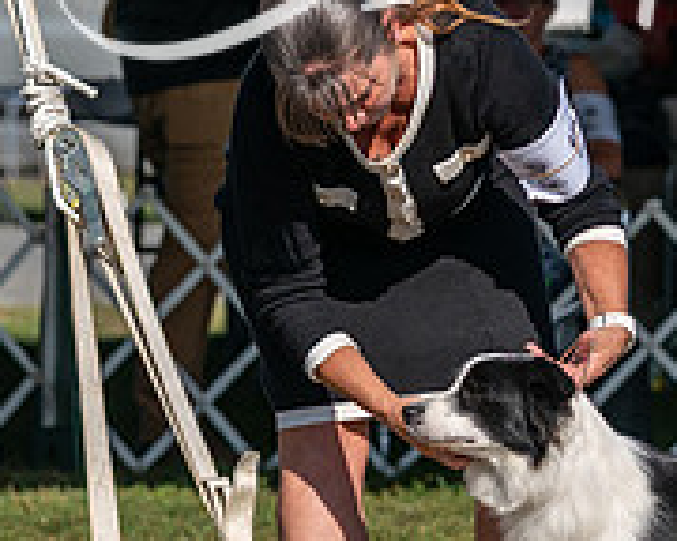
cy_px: 139
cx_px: 686
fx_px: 8976
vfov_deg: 3.5
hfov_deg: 4.3
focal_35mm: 448
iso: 100
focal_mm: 127
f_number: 4.5
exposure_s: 1/1250
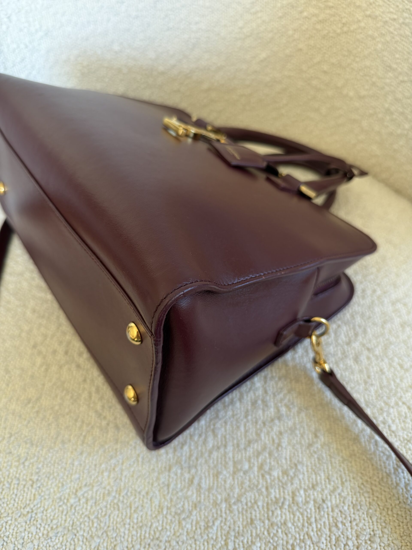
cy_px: 275
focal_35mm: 24
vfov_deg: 71.6
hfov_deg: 56.8
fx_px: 381
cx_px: 206
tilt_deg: -51.0
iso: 200
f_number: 1.78
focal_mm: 6.76
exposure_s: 1/121
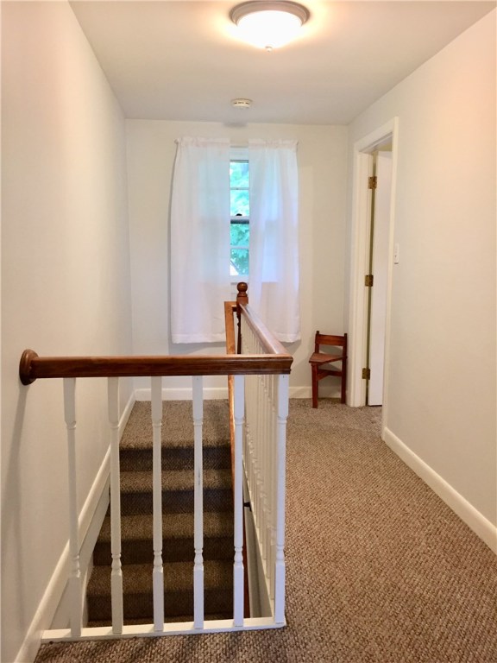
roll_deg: -0.7
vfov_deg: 61.7
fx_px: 555
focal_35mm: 29
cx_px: 248
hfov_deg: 48.2
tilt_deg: -8.0
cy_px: 332
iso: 100
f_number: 2.2
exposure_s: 1/30
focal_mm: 4.15
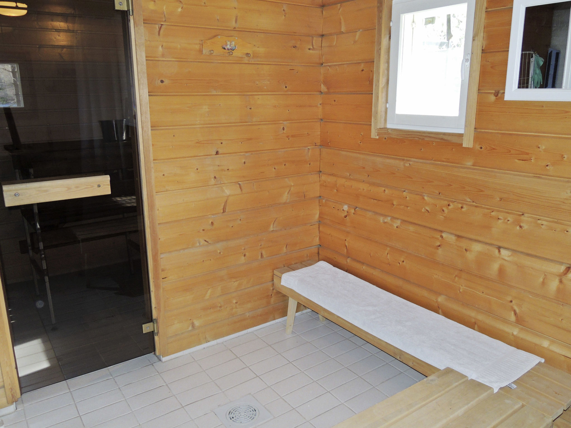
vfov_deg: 56.8
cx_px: 286
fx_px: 396
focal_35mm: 24
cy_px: 214
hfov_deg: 71.6
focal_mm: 4.3
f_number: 2.8
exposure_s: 1/30
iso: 200
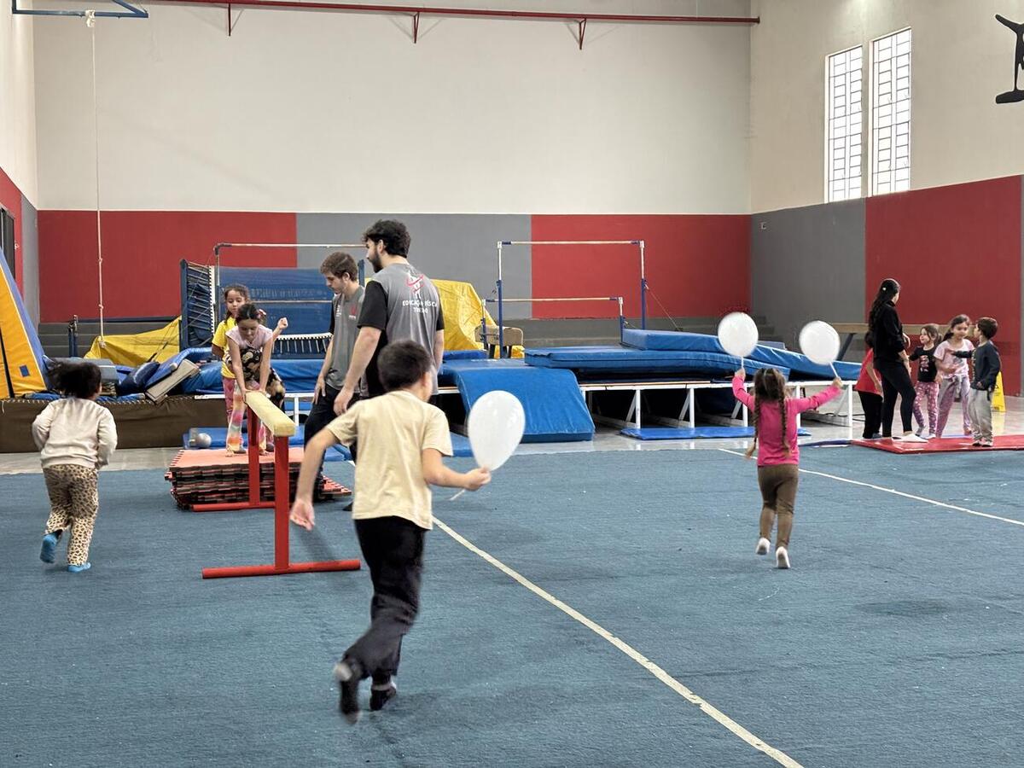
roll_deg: +0.3
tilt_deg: -2.2
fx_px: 1538
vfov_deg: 28.0
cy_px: 384
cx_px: 512
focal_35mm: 52
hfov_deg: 36.8
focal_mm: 5.96
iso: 200
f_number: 1.6
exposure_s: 1/40
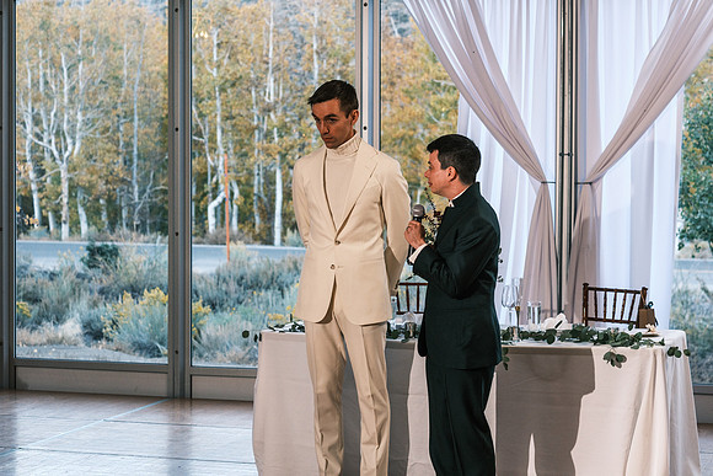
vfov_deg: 16.3
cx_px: 356
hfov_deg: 24.2
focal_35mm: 84
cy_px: 238
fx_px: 1664
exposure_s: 1/250
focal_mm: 56
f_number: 4
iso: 640
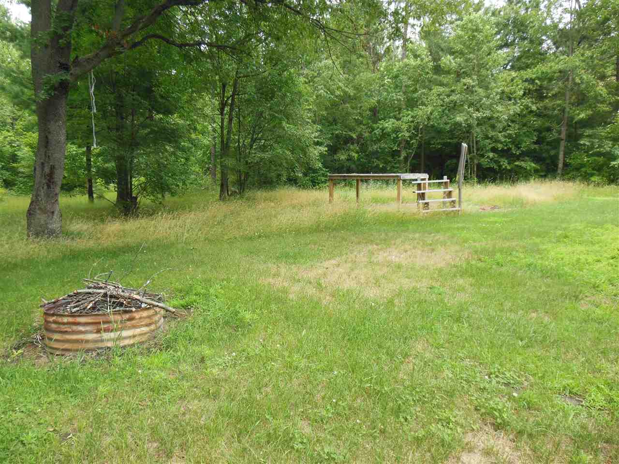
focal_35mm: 25
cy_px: 232
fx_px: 447
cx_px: 310
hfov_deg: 69.4
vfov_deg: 54.9
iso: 125
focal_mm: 4.5
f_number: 3.2
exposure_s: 1/250
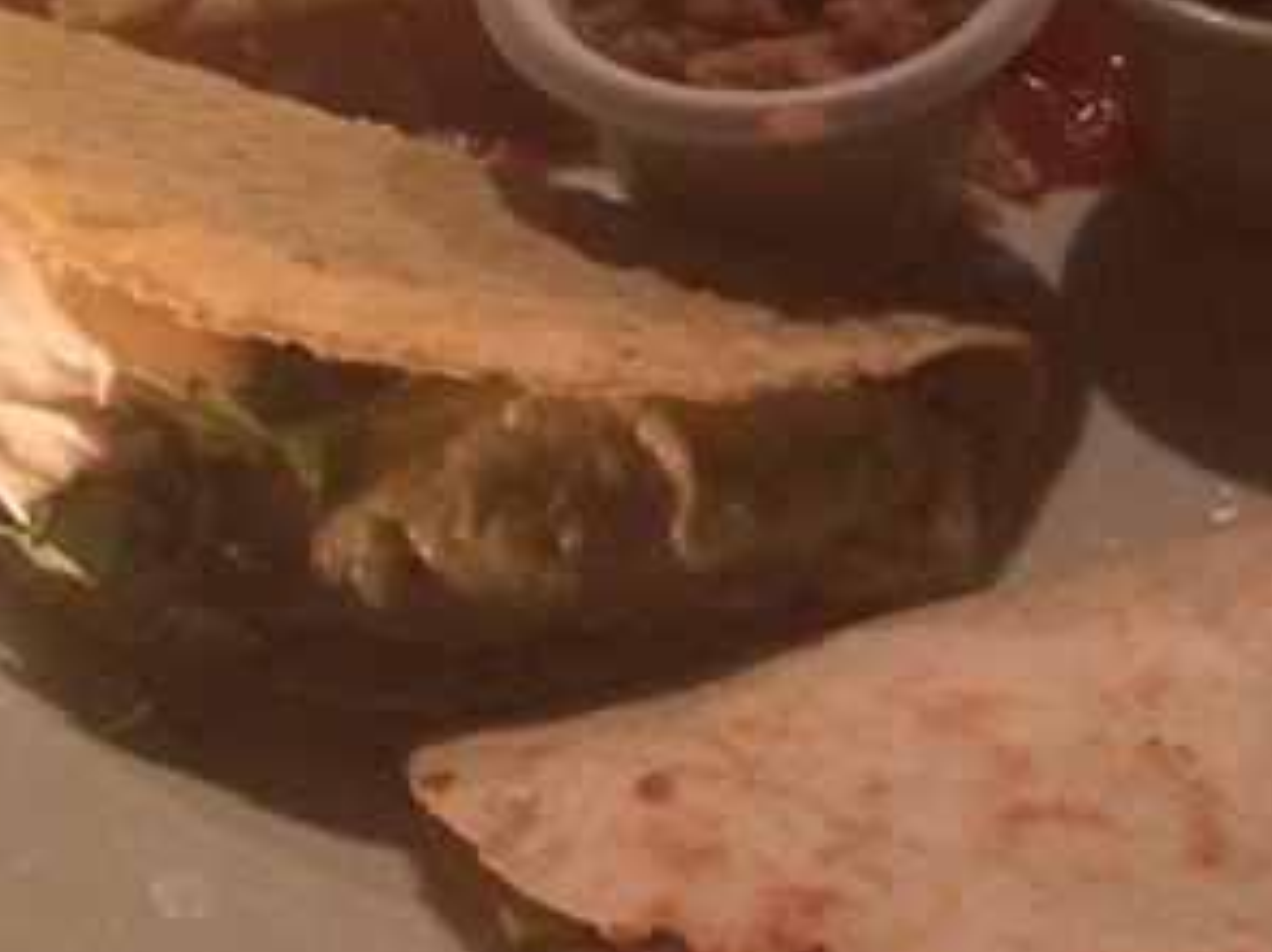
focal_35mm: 61
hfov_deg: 31.2
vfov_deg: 24.0
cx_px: 944
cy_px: 405
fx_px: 2241
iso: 1000
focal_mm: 4.12
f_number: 2.2
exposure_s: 1/15
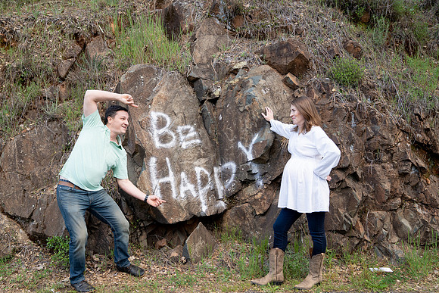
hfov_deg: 56.5
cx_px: 195
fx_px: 407
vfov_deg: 39.5
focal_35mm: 33
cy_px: 139
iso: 400
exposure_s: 1/125
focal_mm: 30
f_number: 4.5
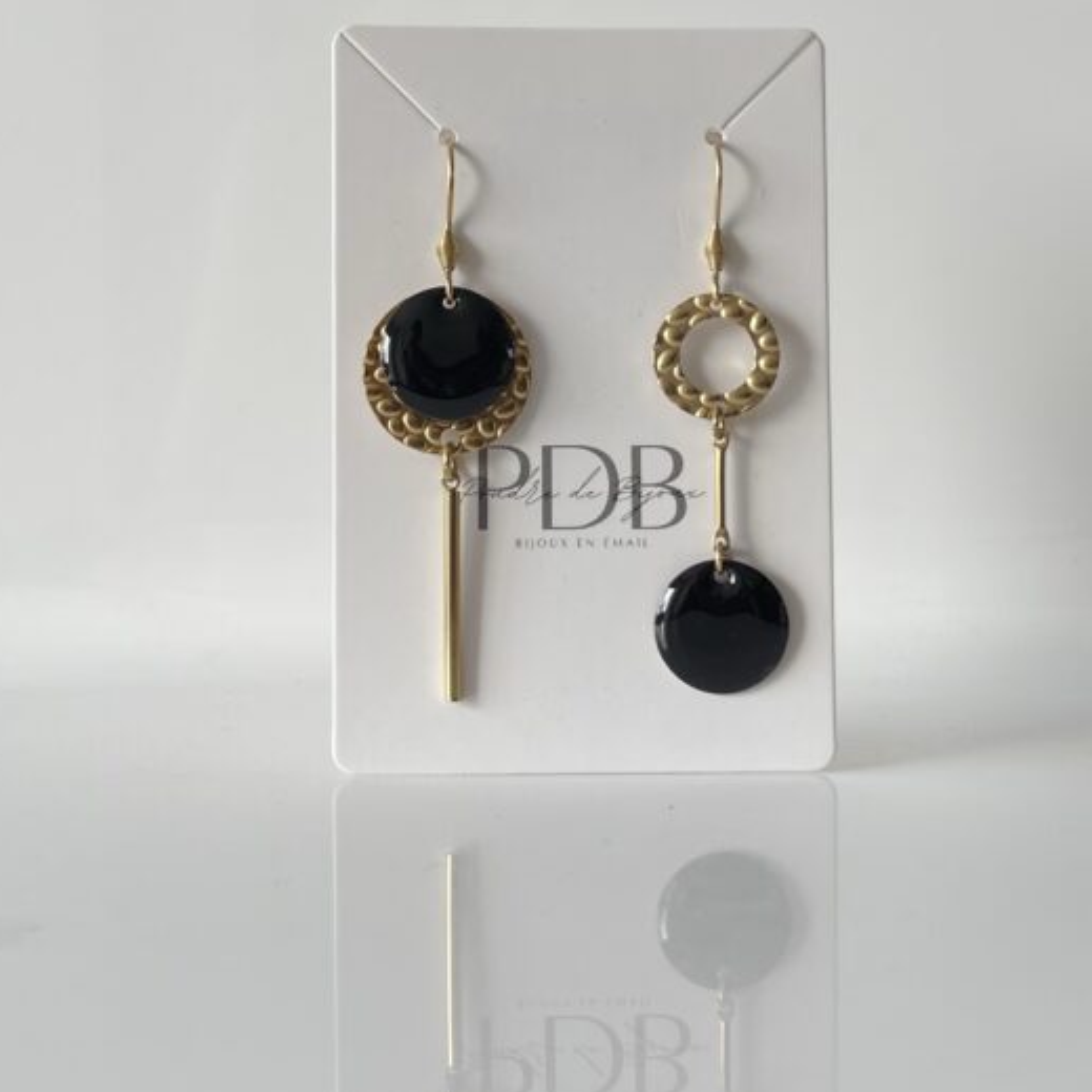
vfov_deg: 48.4
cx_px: 582
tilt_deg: -0.8
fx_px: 1213
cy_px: 485
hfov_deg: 48.4
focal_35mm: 34
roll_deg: +0.7
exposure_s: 1/351
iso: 32
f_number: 1.6
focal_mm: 5.1
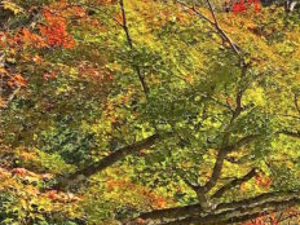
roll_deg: +2.5
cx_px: 725
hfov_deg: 11.3
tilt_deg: -6.8
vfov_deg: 10.1
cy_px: 259
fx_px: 1257
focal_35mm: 145
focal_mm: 4
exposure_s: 1/695
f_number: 1.8
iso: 20
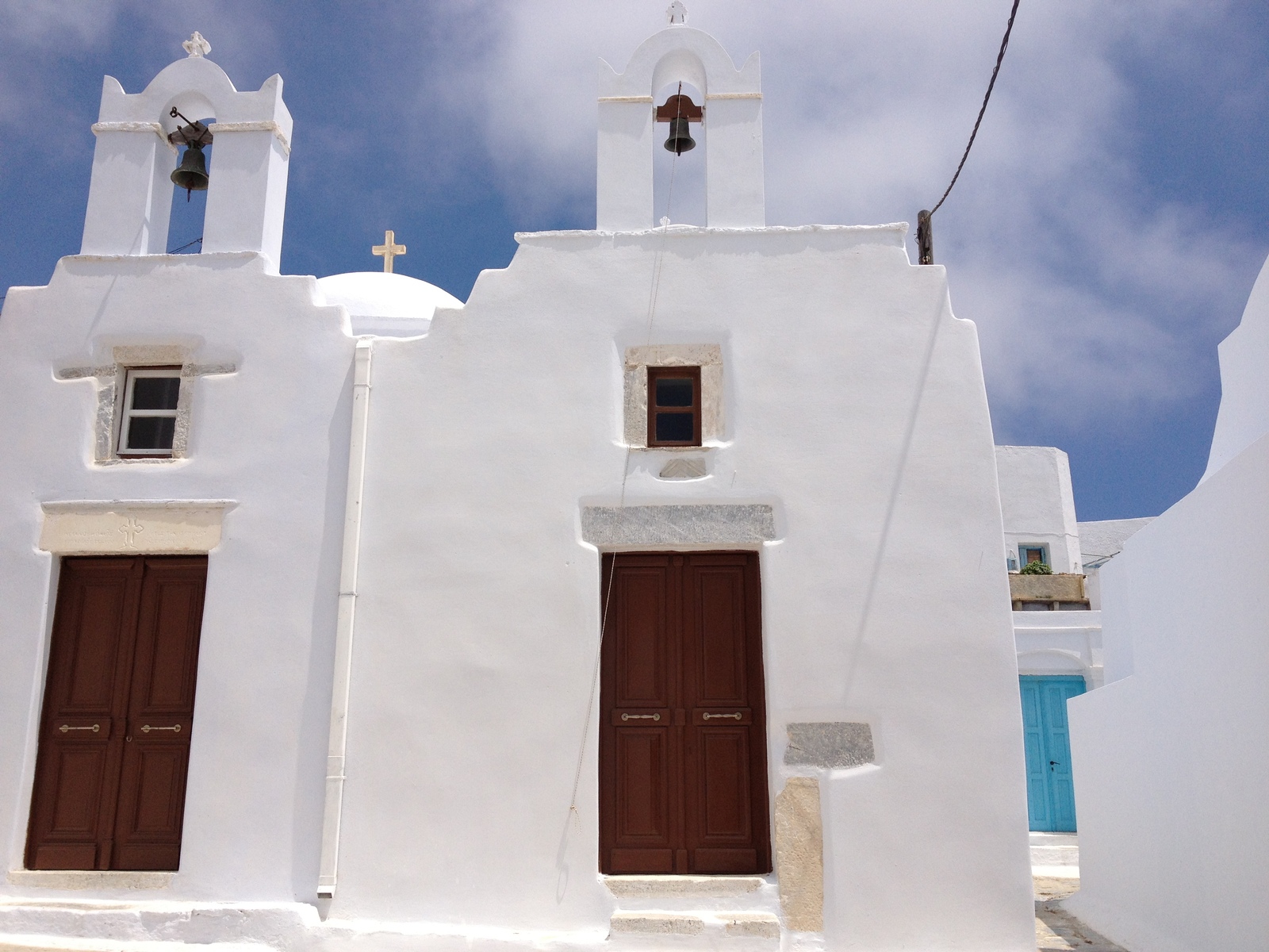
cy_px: 476
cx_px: 634
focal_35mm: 35
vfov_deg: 40.7
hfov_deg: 52.6
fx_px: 1283
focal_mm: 4.28
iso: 50
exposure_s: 1/4608
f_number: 2.4
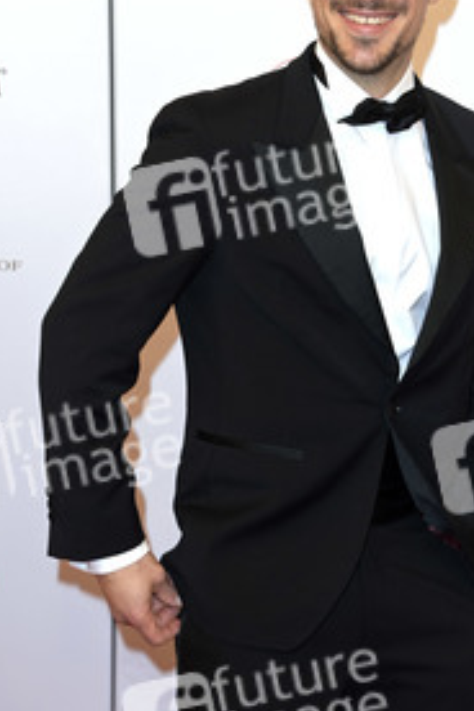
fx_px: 2429
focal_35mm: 123
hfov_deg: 11.1
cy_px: 325
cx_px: 330
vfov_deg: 16.6
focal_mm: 85
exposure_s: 1/250
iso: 400
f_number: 6.3
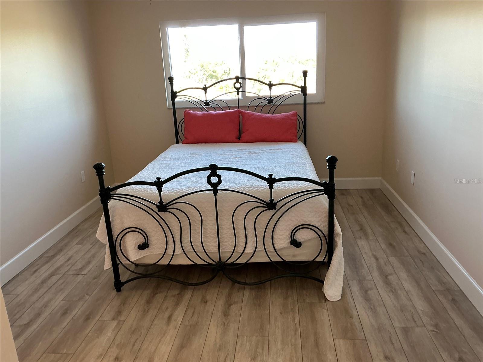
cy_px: 181
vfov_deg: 49.7
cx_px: 242
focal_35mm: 28
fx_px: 391
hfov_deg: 63.4
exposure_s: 1/60
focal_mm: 3
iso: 64
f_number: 1.8
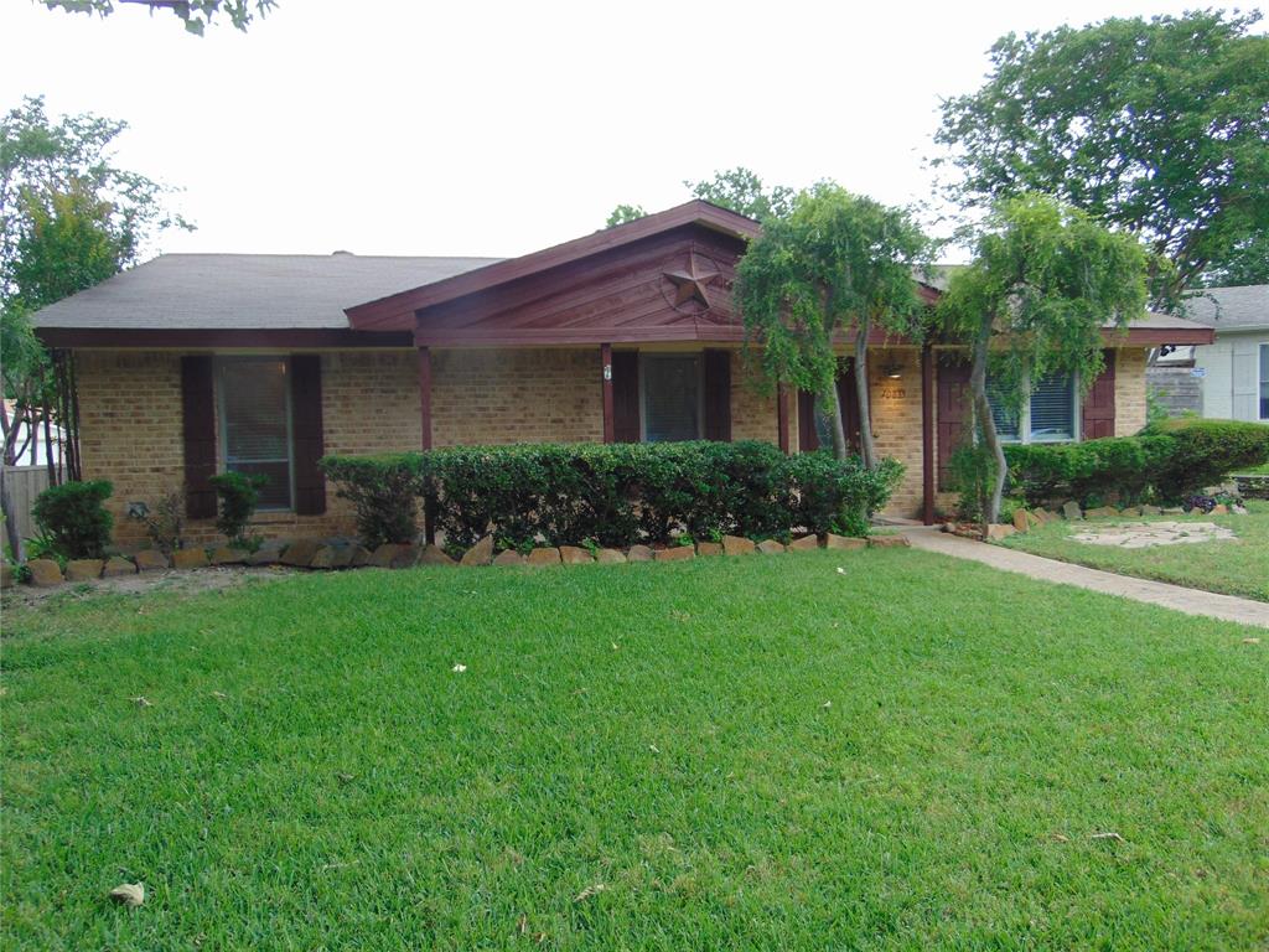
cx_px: 634
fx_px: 916
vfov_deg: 54.9
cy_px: 476
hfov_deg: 69.4
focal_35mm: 25
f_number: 3
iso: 80
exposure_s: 1/160
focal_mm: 4.5
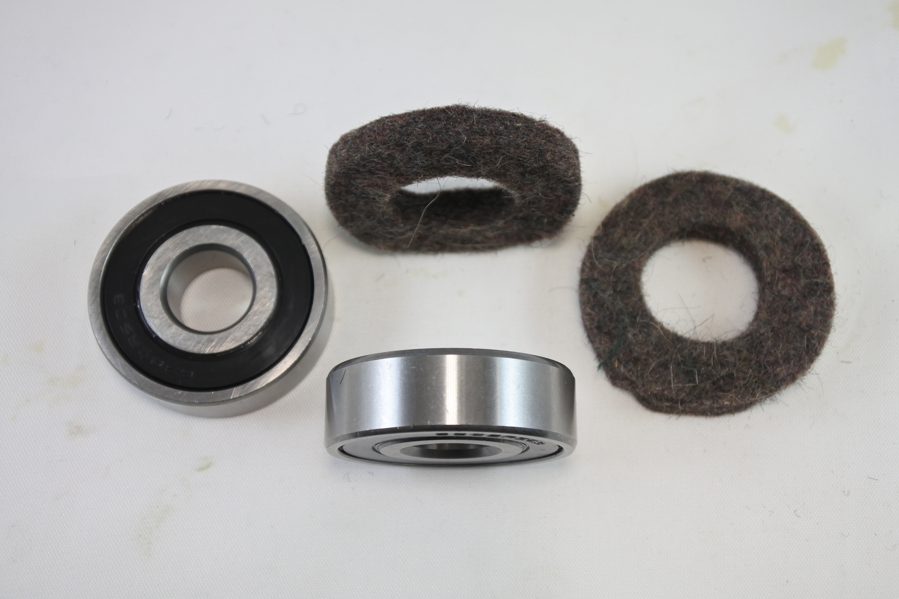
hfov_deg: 40.3
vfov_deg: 27.5
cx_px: 450
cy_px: 300
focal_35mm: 49
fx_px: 1224
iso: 400
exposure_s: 1/200
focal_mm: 18.4
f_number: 4.5
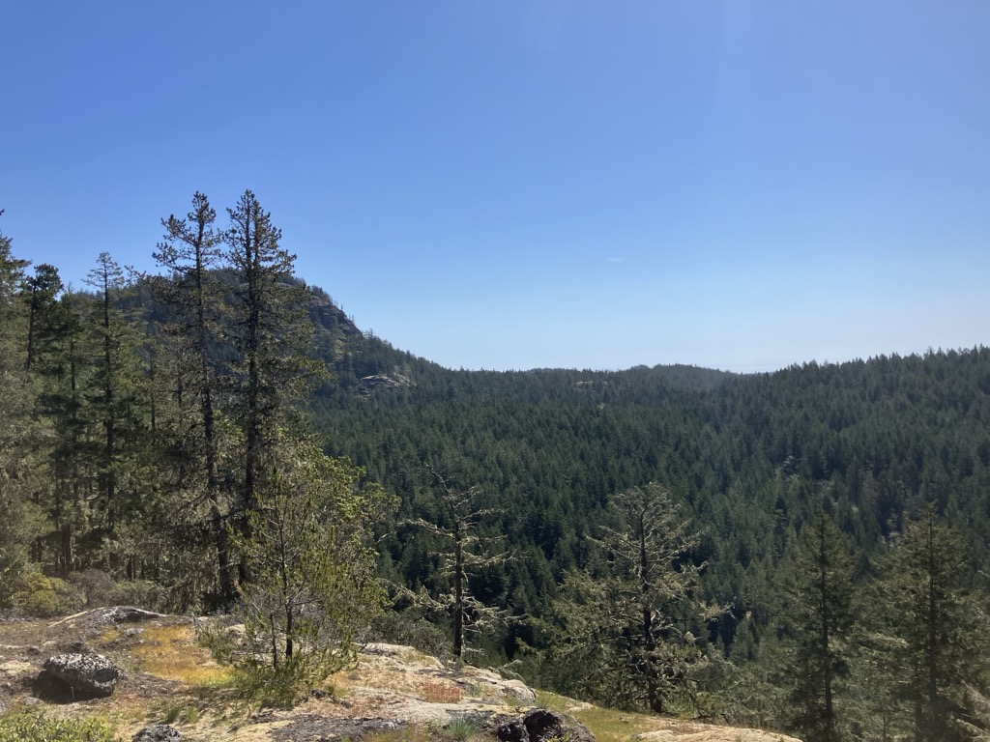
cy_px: 371
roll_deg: +1.7
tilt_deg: -0.1
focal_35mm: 28
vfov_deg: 49.7
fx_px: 801
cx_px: 495
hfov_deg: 63.4
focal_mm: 3.99
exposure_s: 1/3247
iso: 32
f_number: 1.8
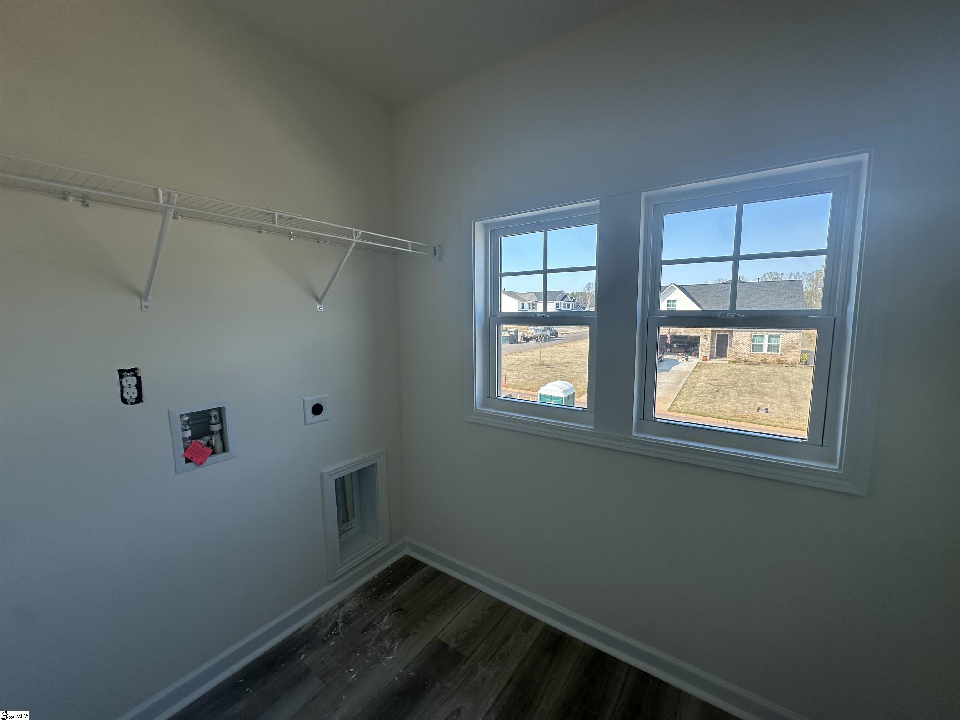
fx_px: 388
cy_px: 360
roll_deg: +0.0
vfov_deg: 85.7
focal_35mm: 14
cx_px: 480
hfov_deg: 102.1
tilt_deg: -5.5
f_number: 2.2
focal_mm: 2.22
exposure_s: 1/212
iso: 40
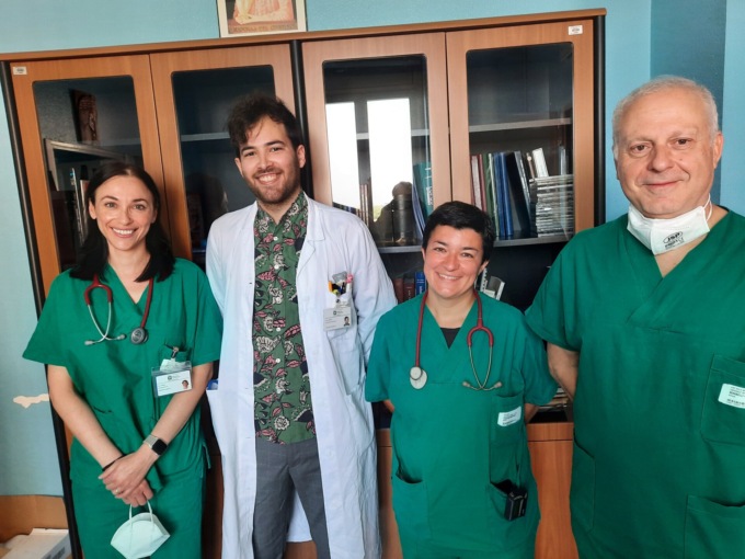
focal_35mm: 25
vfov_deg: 54.9
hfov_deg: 69.4
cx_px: 372
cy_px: 280
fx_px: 538
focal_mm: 4.6
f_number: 2
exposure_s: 1/50
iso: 160
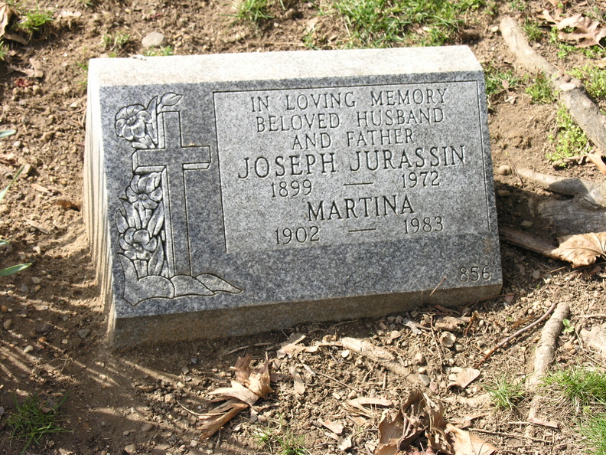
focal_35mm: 71
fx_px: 1243
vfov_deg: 20.7
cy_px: 228
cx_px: 303
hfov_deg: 27.4
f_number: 5.9
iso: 50
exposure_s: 1/88.6
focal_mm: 18
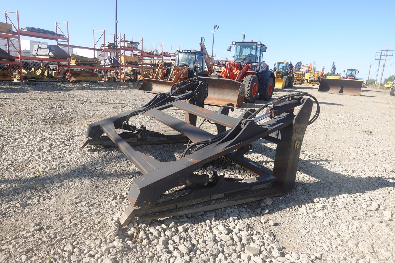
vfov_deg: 53.1
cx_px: 198
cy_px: 132
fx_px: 263
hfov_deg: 73.8
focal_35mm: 24
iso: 125
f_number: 5.6
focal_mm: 9.4
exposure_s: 1/250
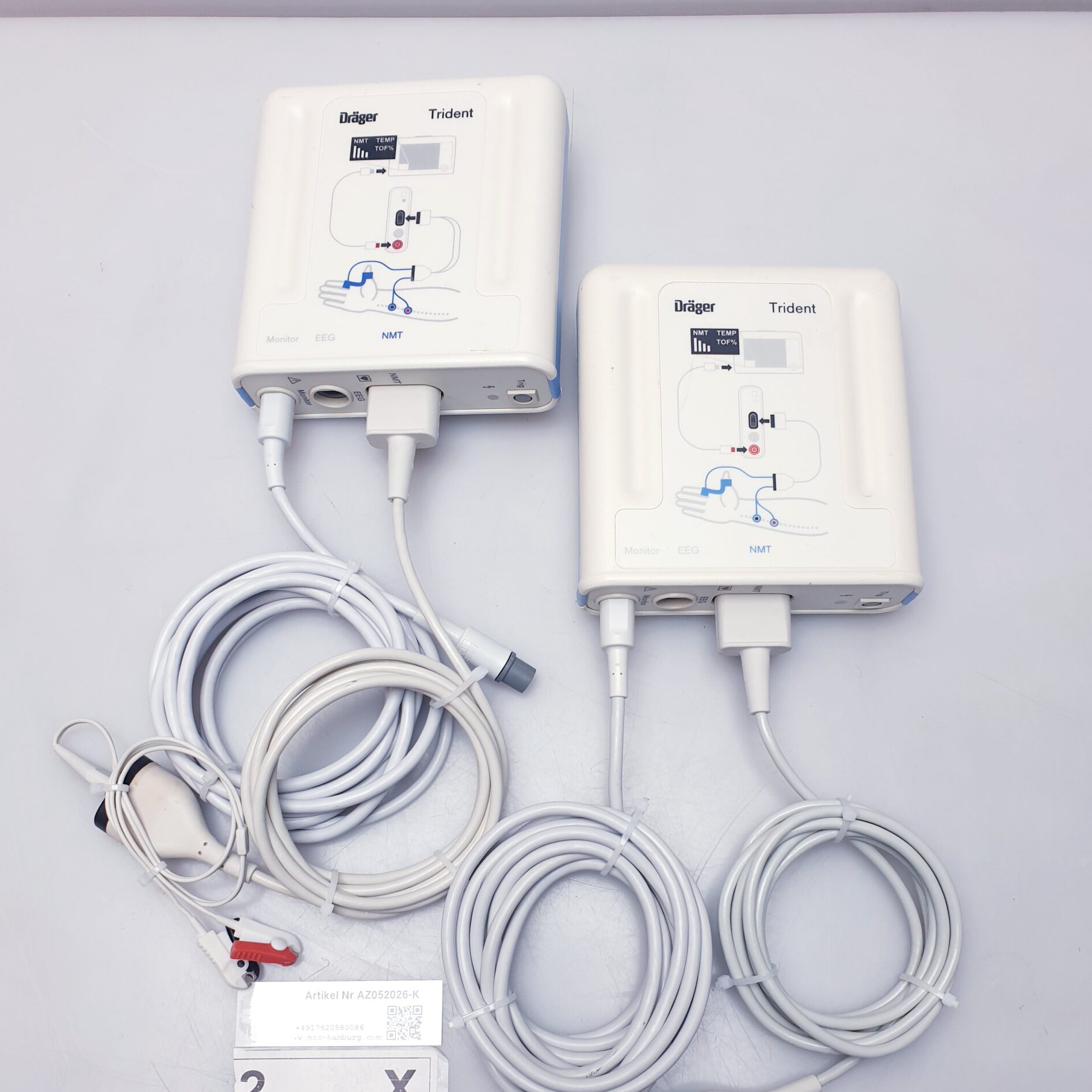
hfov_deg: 52.5
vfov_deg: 51.5
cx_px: 549
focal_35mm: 31
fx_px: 1106
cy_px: 735
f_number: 2.4
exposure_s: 1/103
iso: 50
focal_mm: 4.3
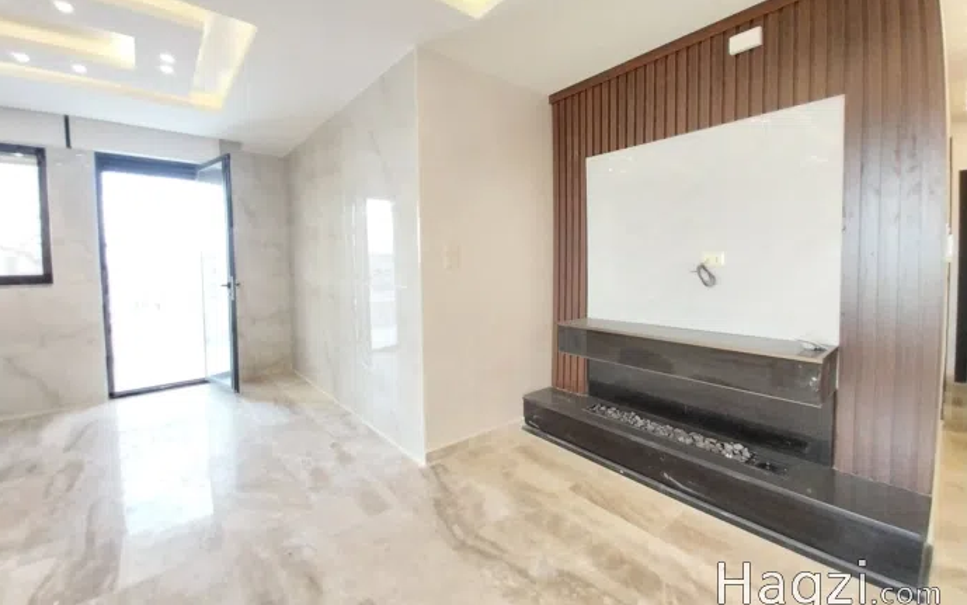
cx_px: 477
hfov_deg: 105.3
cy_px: 277
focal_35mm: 14
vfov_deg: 78.5
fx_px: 369
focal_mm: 1.3
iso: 125
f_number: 2.2
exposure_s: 1/50
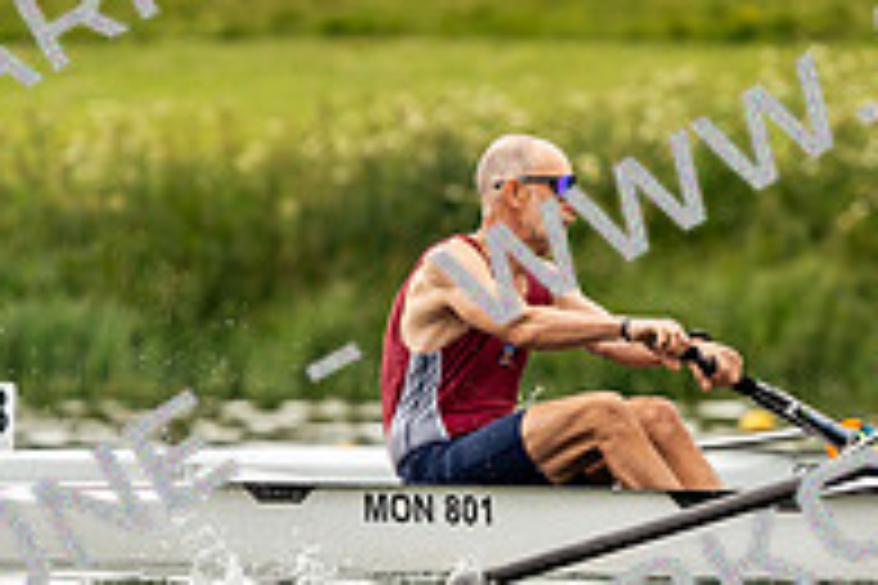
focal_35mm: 1201
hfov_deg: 1.7
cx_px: 991
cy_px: 340
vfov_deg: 1.1
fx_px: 29289
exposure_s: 1/2000
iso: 400
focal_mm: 404
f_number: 6.3
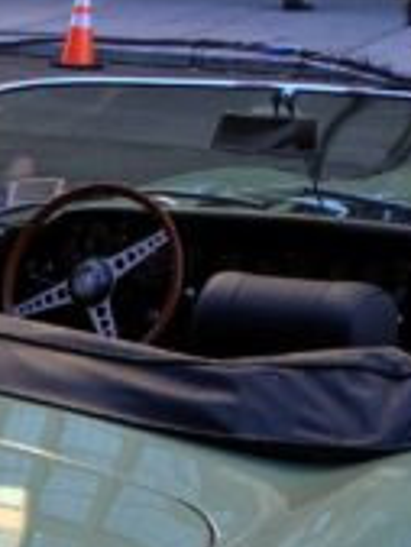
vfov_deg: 18.0
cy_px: 670
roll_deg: -0.4
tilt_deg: -23.0
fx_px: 1629
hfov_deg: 13.9
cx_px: -97
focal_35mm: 103
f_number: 2.2
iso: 25
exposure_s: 1/120
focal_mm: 4.15
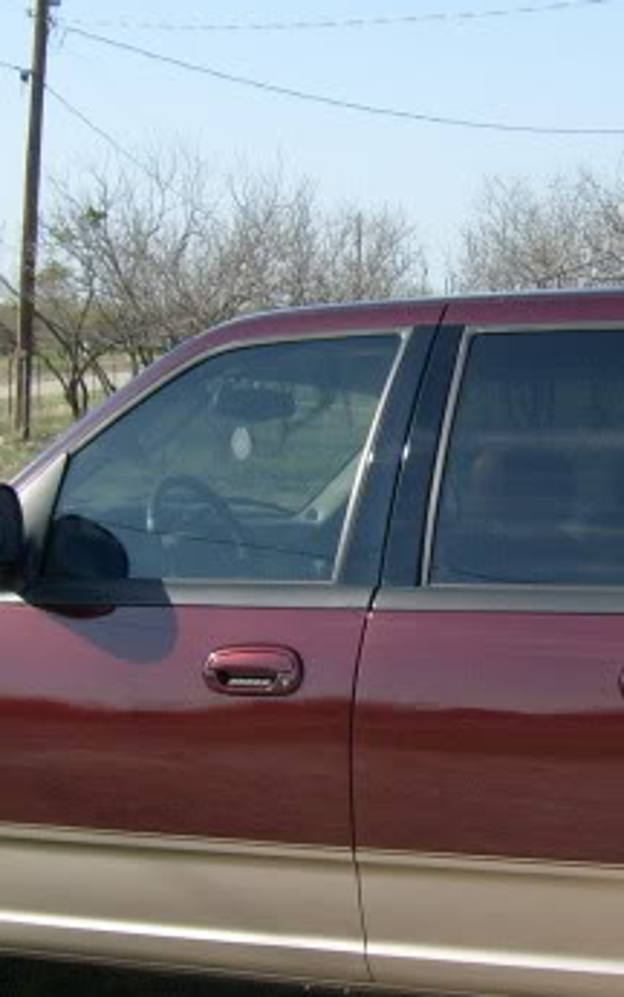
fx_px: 2337
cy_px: 578
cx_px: 670
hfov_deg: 14.9
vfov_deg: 24.0
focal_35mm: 86
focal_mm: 5.8
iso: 80
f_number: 7.1
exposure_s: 1/250
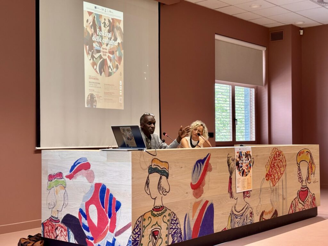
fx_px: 493
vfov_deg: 28.0
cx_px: 164
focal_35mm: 52
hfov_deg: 36.8
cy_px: 123
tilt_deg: +1.0
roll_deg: +0.4
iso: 80
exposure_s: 1/60
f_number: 1.6
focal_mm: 5.96
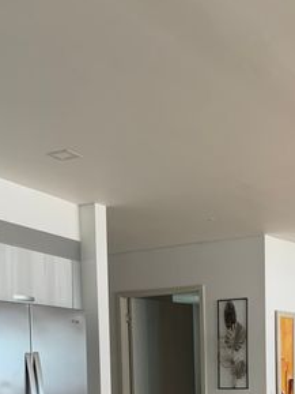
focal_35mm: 60
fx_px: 681
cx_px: 227
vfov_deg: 29.8
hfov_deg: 24.1
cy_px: 403
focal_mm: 4.25
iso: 200
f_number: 1.8
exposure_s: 1/60
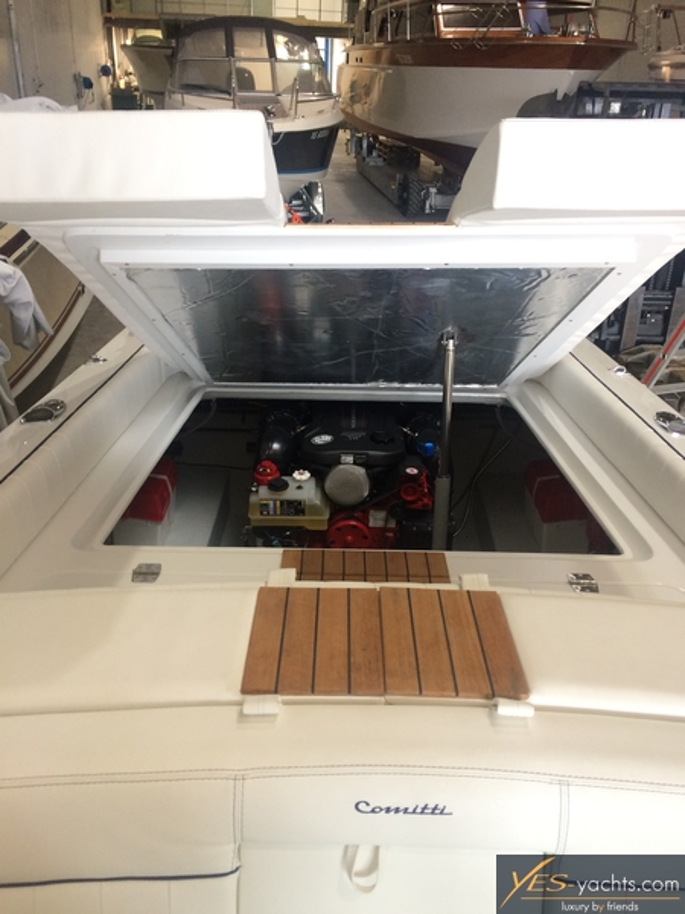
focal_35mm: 29
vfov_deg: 61.7
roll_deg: -0.3
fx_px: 765
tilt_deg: -28.4
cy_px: 457
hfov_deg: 48.2
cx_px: 342
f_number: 2.2
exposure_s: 1/40
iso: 40
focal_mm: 4.15
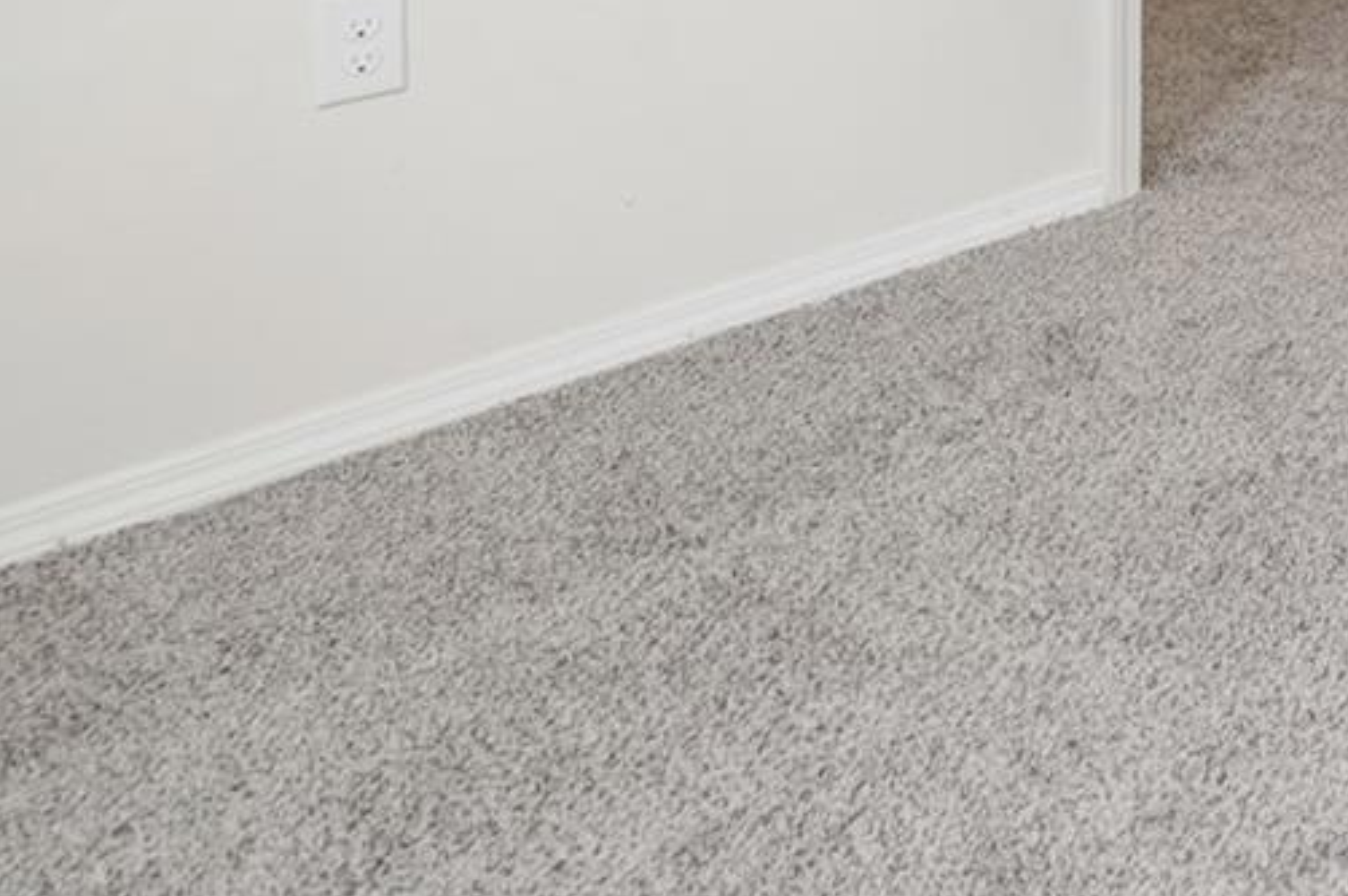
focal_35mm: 51
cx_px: 1974
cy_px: -526
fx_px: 1908
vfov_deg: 21.3
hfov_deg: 27.8
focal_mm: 16
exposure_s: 1/60
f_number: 6.7
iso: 400
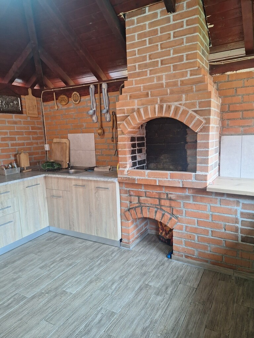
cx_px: 127
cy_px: 169
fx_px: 225
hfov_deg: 58.9
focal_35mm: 23
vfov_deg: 73.9
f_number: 1.8
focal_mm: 5.54
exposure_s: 1/25
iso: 250
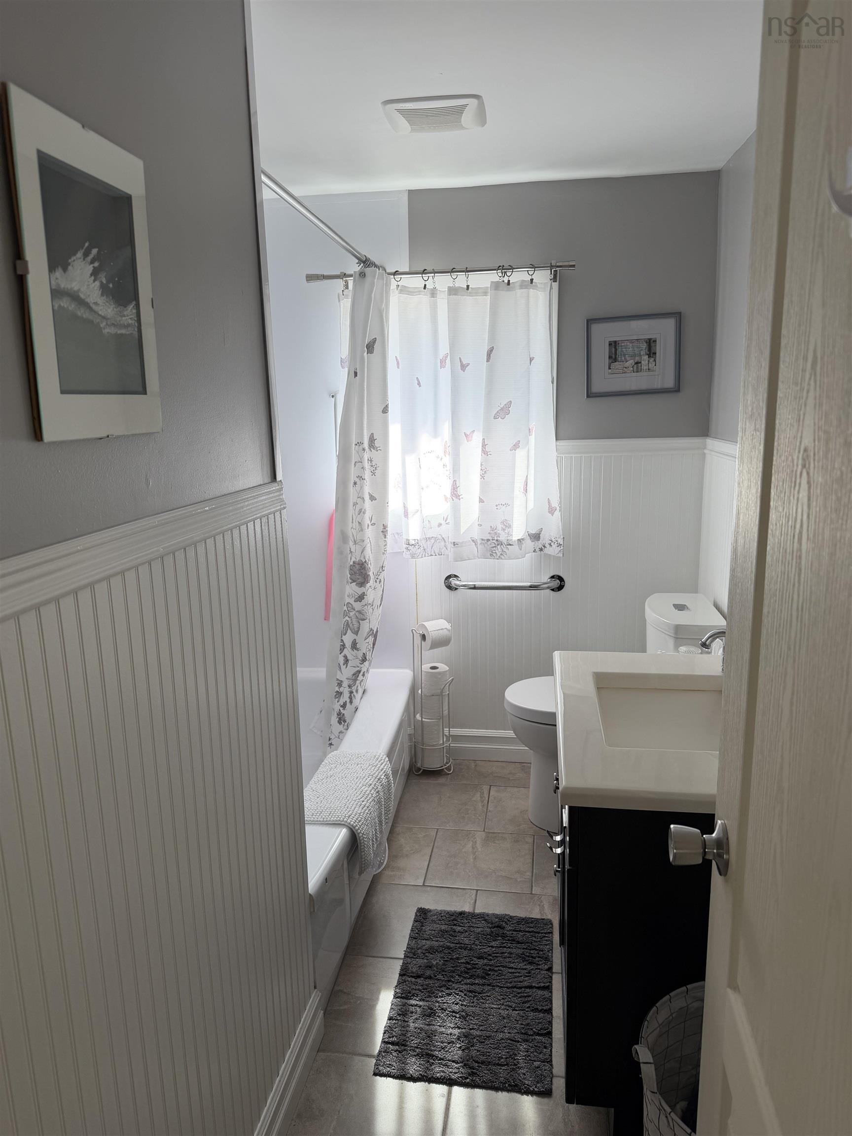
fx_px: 788
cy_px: 568
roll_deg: +1.8
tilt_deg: -12.4
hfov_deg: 56.8
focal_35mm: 24
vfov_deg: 71.6
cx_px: 426
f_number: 1.78
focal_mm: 6.76
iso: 64
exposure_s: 1/196
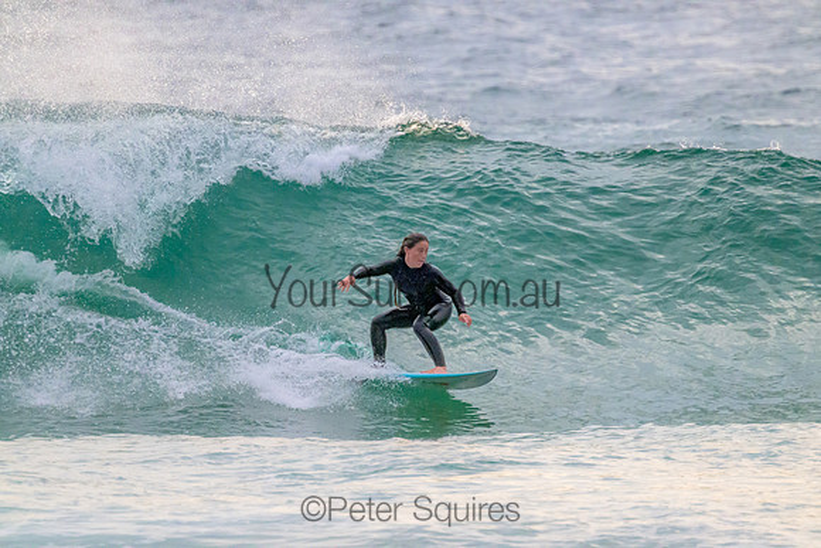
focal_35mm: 800
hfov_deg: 2.6
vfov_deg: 1.7
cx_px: 410
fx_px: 18248
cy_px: 274
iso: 12800
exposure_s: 1/2000
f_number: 11
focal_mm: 800
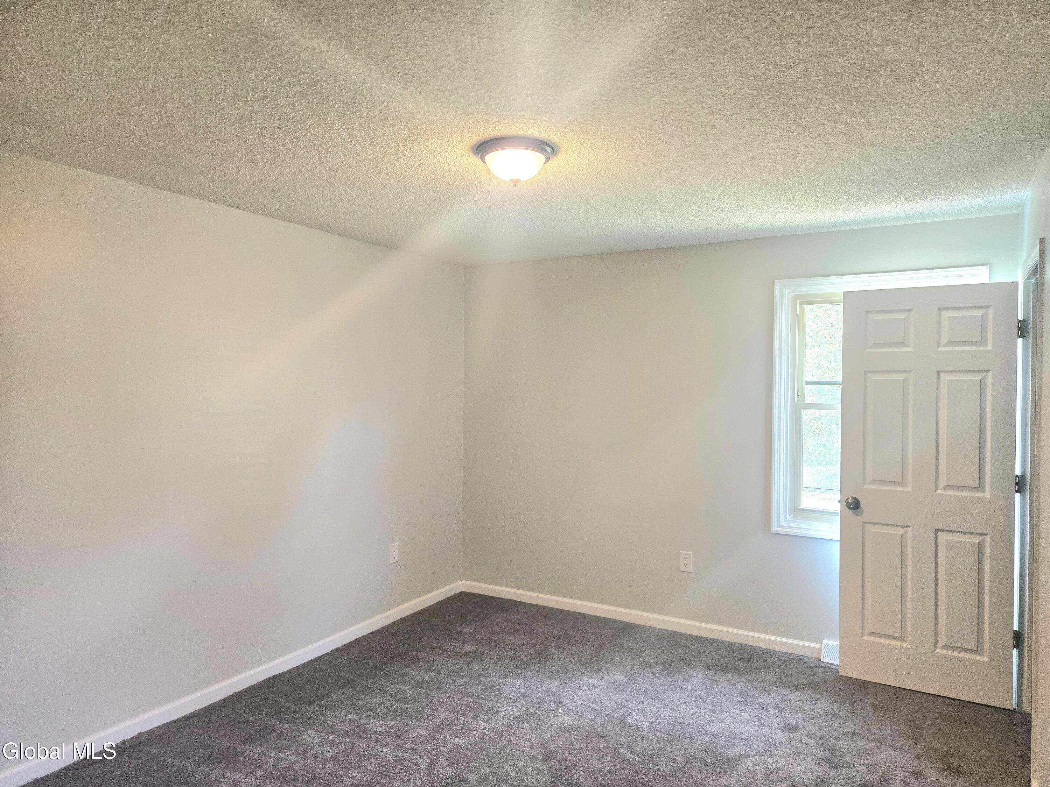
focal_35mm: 23
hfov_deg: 73.9
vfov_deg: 58.9
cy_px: 394
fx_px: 698
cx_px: 525
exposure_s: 1/120
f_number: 1.8
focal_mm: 5.4
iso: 250
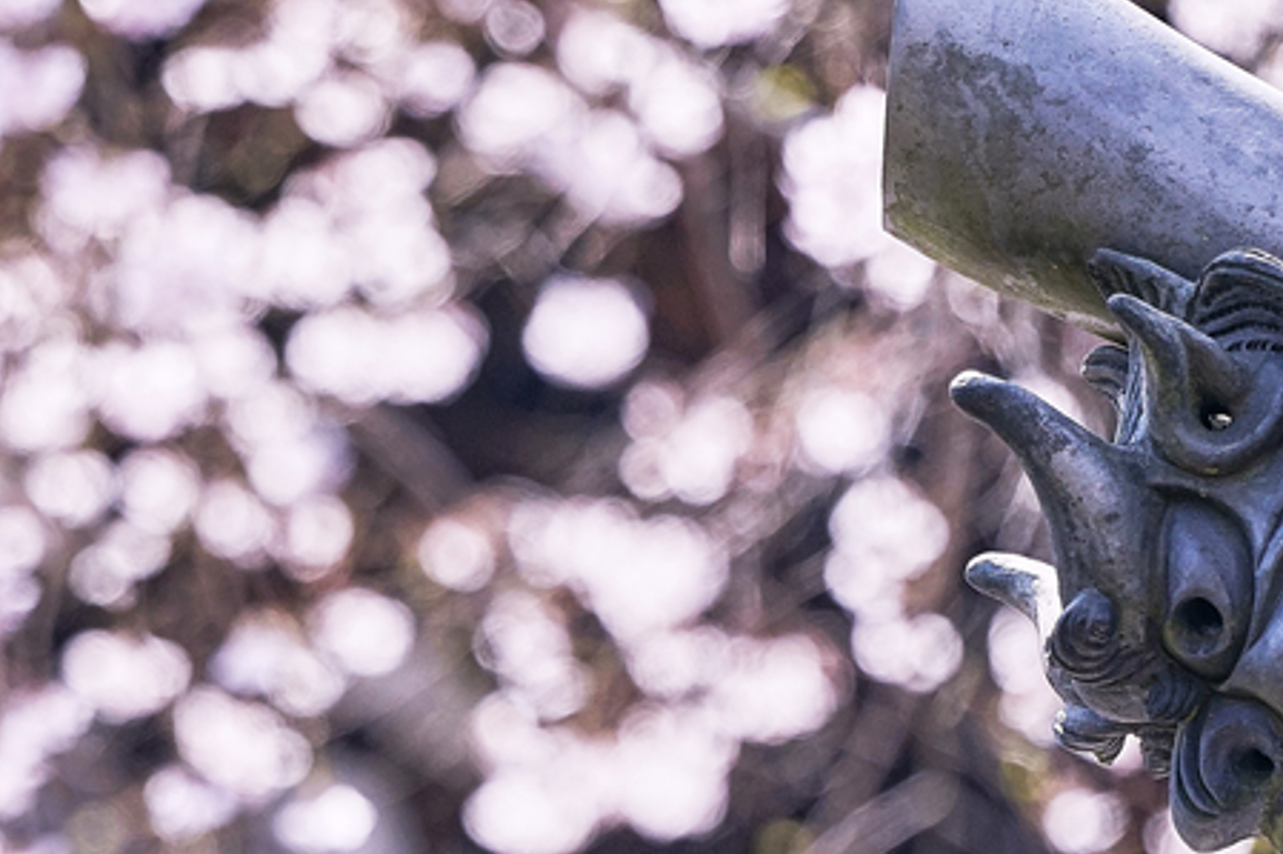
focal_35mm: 770
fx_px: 27430
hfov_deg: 2.7
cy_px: 637
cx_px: 251
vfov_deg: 1.8
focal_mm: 288
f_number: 5.6
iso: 320
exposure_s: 1/1000
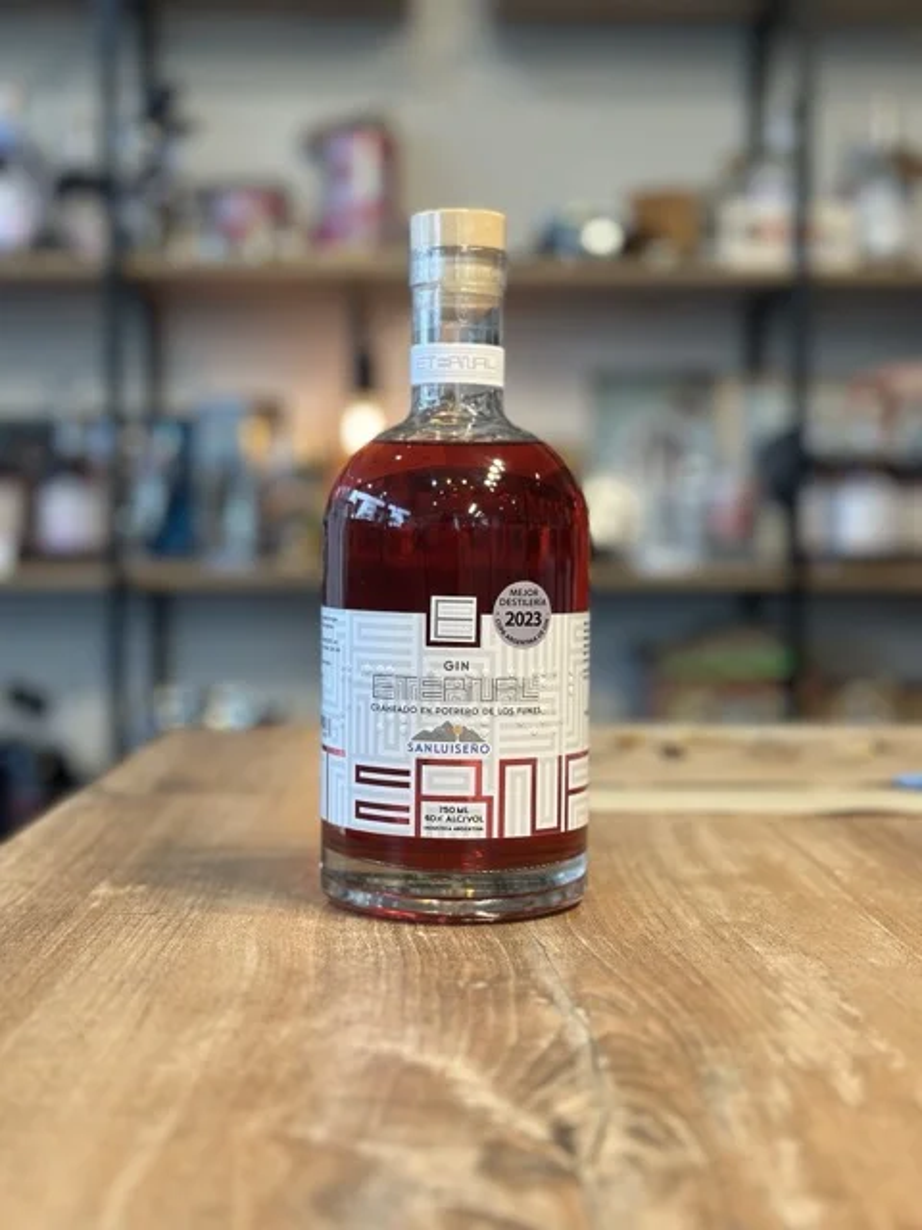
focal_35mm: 48
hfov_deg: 30.3
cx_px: 461
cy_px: 615
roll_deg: -0.7
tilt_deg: -3.3
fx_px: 1705
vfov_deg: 39.7
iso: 80
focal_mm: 6.86
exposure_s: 1/50
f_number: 1.78
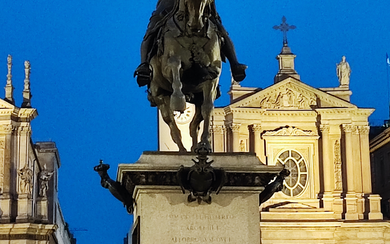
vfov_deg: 25.8
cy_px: -26
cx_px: 172
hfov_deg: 43.4
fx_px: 489
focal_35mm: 46
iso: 1752
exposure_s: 1/25
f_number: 1.75
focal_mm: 5.96
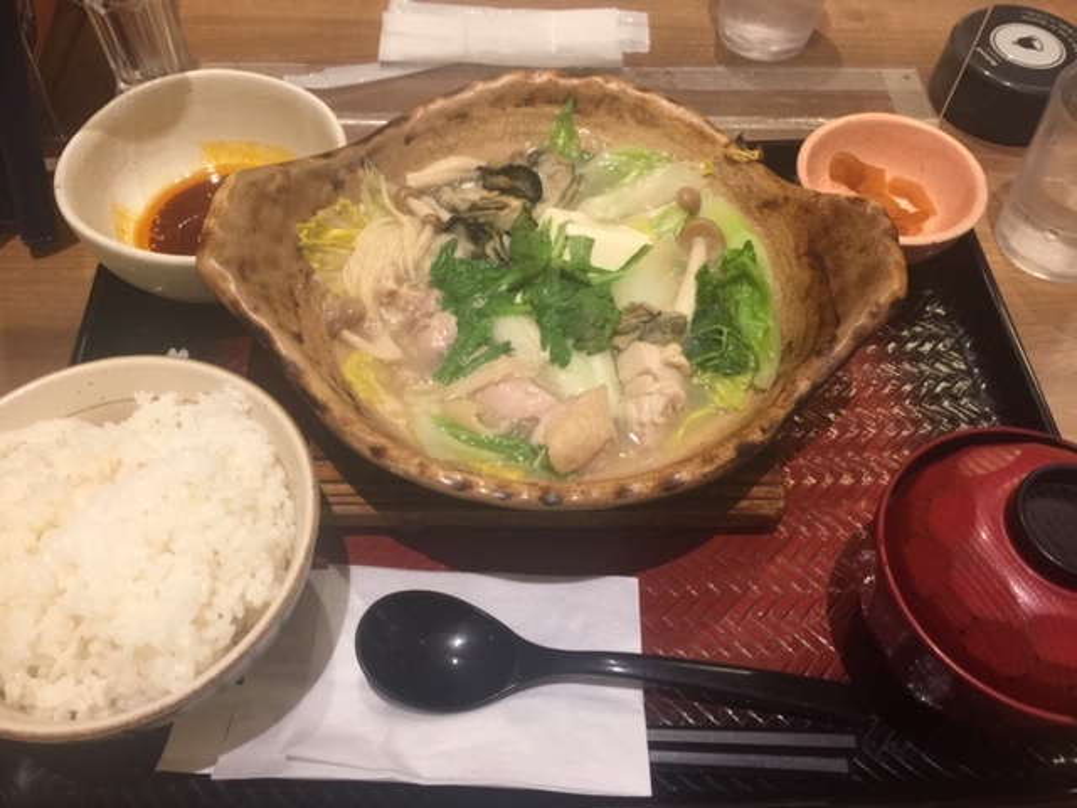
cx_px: 538
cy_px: 404
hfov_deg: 61.7
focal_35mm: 29
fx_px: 902
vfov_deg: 48.2
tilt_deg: -54.1
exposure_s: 1/30
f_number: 2.2
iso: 50
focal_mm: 4.15
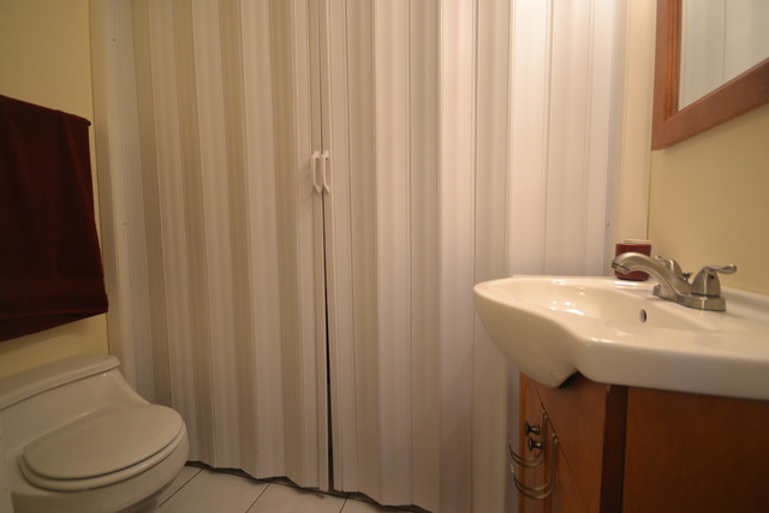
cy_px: 256
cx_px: 384
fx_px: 320
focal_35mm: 15
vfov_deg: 77.4
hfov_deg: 100.4
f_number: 4
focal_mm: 10
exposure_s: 1/60
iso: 1000
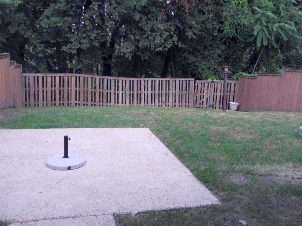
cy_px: 113
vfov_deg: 40.7
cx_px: 151
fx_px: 305
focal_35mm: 35
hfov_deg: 52.6
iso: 80
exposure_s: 1/125
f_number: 3.5
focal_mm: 6.3
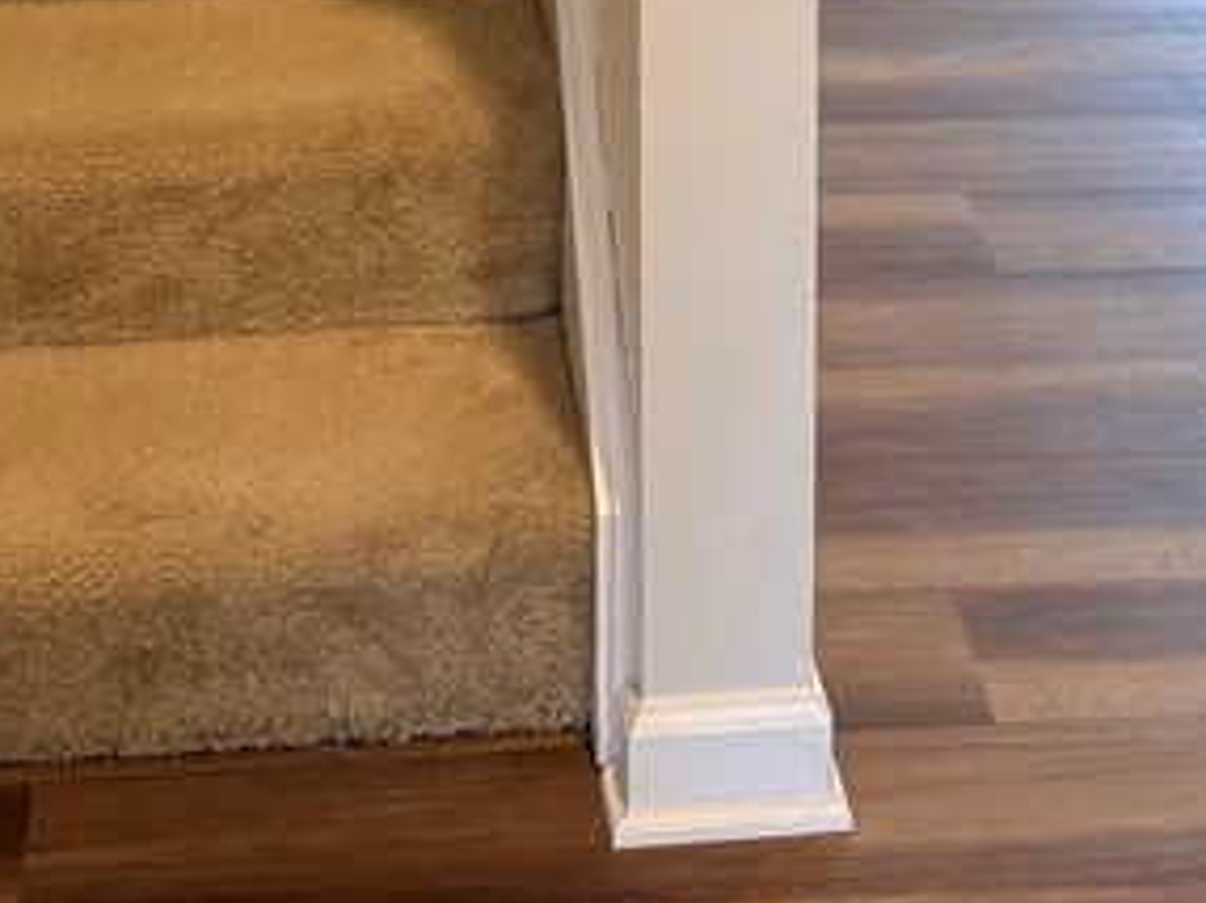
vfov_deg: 15.2
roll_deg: -0.1
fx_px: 2994
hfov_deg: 22.8
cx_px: 557
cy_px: -633
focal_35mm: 86
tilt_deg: -9.4
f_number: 1.78
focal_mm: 6.76
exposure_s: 1/120
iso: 200
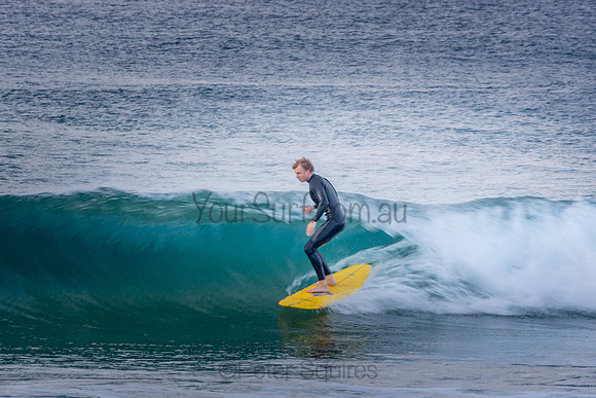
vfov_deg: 2.5
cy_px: 181
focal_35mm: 542
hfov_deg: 3.8
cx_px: 278
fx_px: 8980
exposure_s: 1/40
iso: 100
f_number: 10
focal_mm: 320
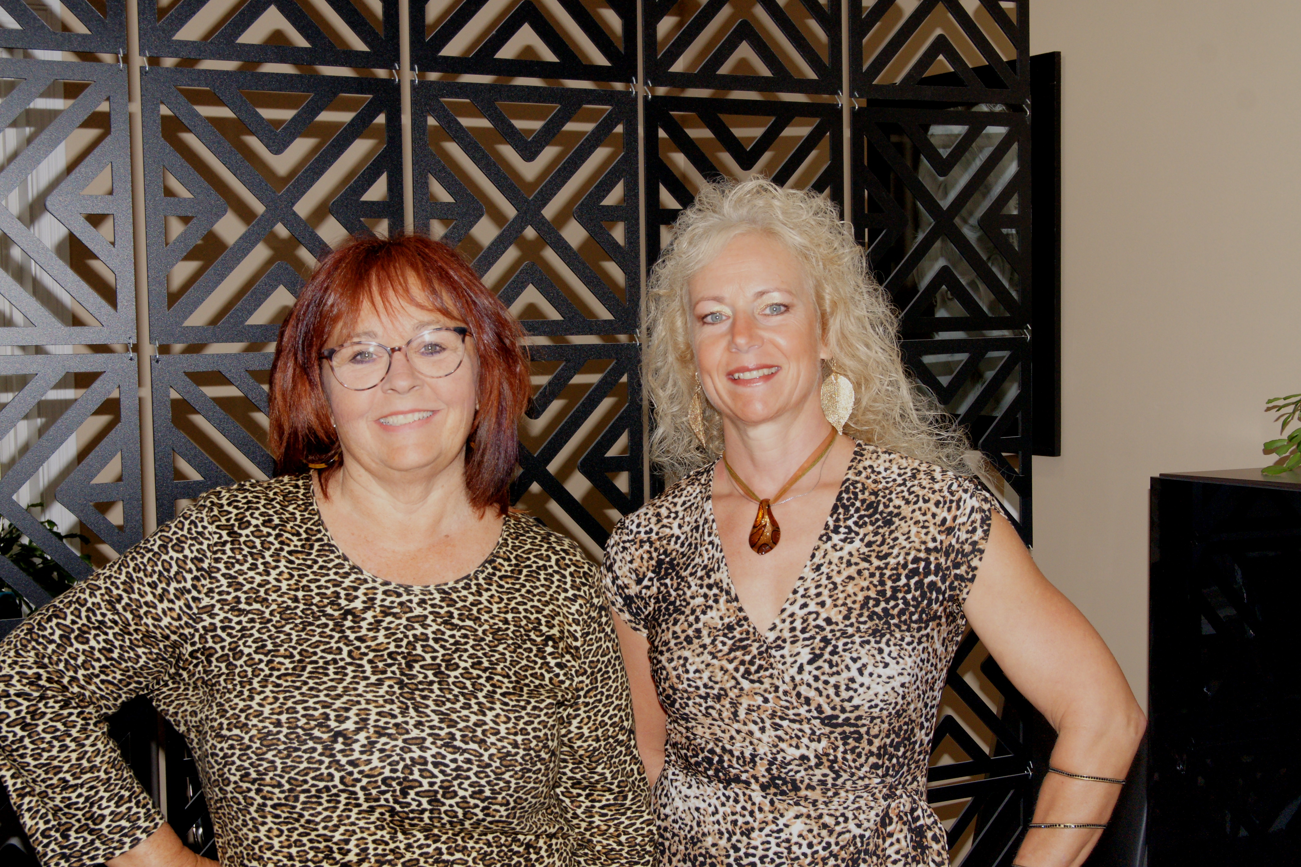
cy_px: 434
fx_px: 1897
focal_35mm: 52
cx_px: 650
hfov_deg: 37.9
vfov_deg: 25.8
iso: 800
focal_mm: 35
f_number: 9
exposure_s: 1/60
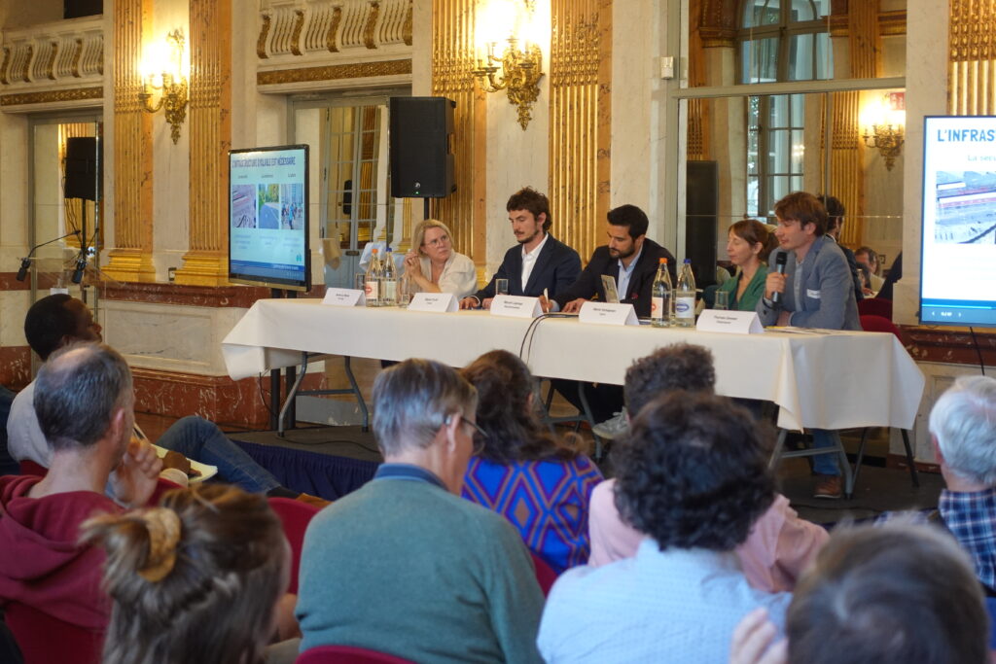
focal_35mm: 70
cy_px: 332
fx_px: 1937
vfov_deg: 19.5
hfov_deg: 28.8
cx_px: 498
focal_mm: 25.7
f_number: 2.8
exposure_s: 1/80
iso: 800
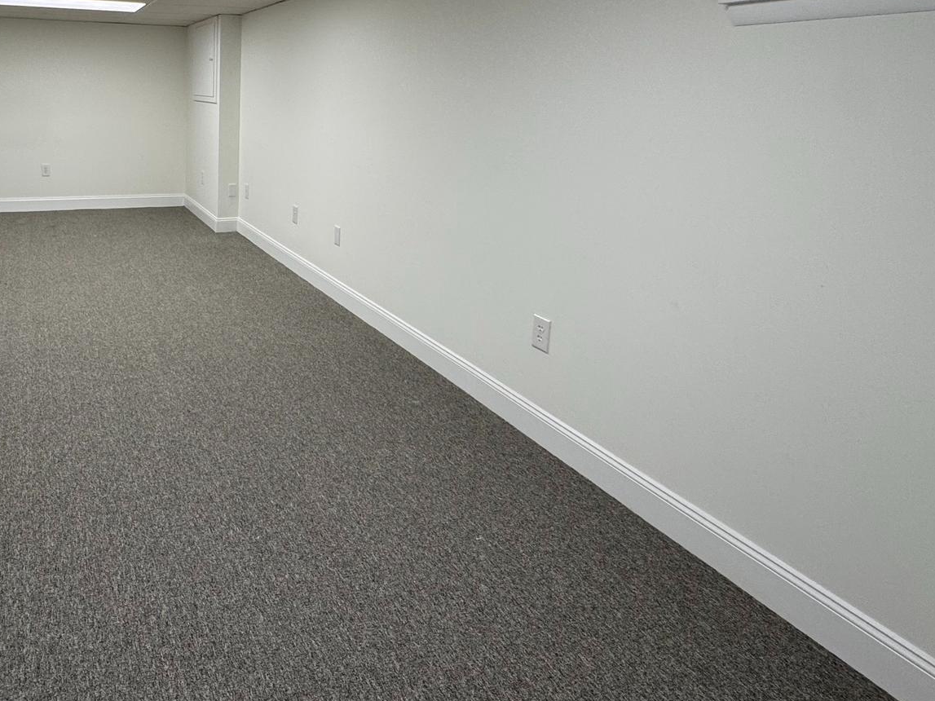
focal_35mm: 25
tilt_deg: -6.5
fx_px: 675
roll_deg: -1.2
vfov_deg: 52.1
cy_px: 163
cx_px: 262
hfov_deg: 66.1
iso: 125
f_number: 2.2
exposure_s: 1/120
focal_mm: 2.22
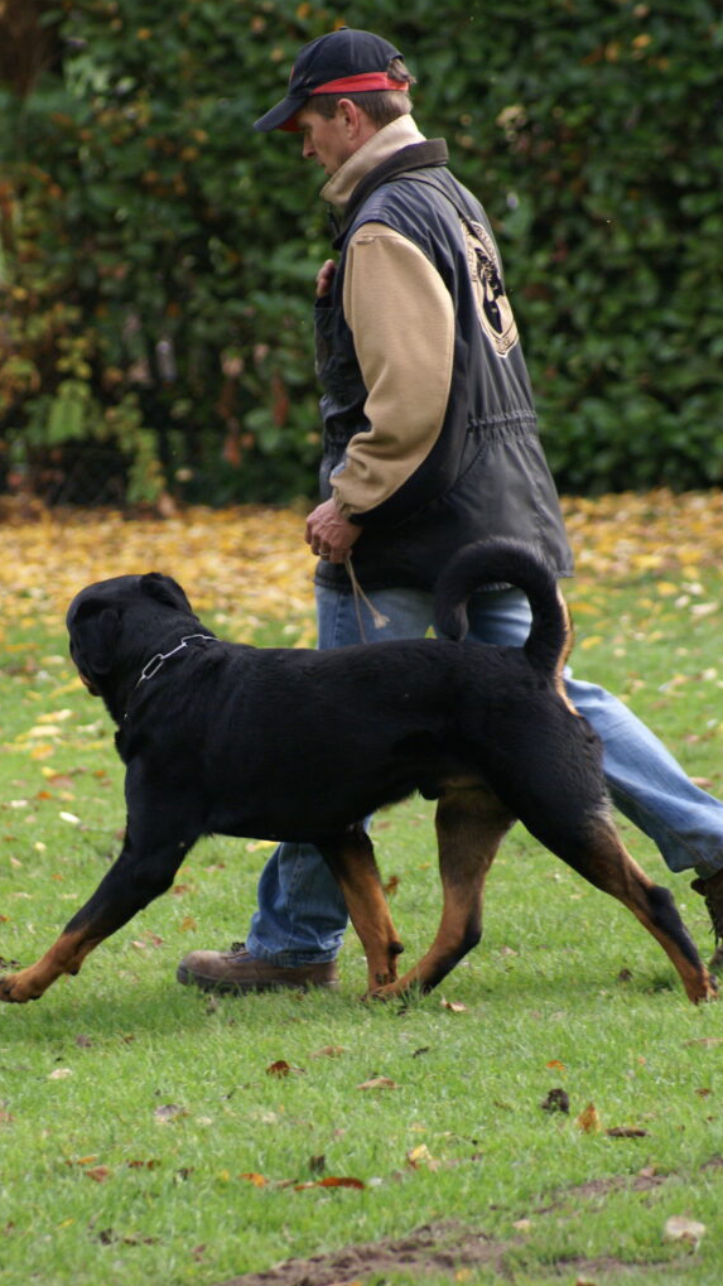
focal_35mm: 316
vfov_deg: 6.8
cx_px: 353
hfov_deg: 3.8
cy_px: 641
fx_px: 10773
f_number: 5.6
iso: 400
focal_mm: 200
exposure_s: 1/320
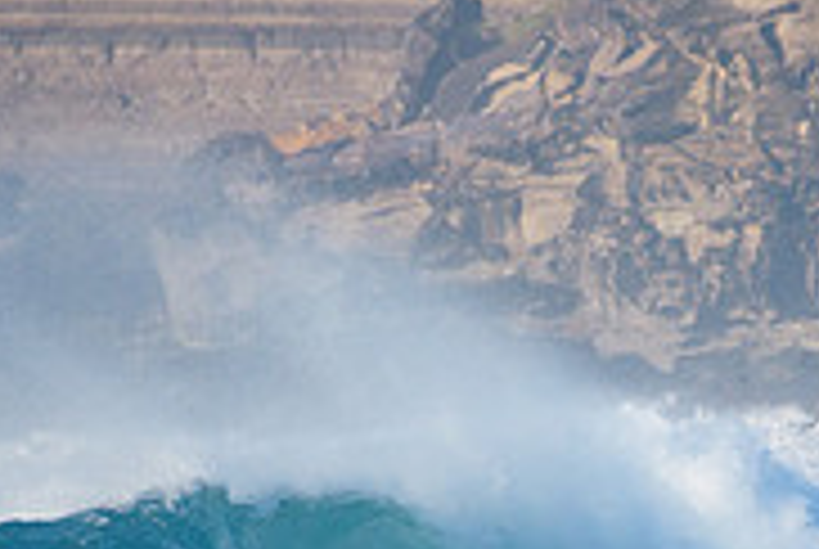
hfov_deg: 1.1
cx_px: 622
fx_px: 44411
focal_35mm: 1949
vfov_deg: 0.7
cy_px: 662
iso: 320
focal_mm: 500
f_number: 5.6
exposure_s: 1/1600
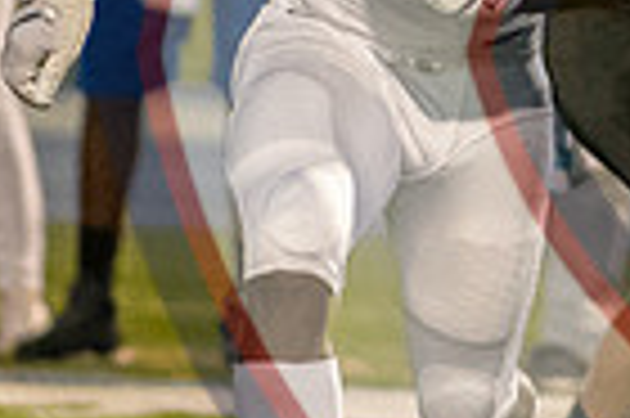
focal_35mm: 1788
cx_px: 869
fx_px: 31253
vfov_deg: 0.8
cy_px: -89
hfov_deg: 1.2
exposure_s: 1/1600
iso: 7200
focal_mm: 200
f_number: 2.8
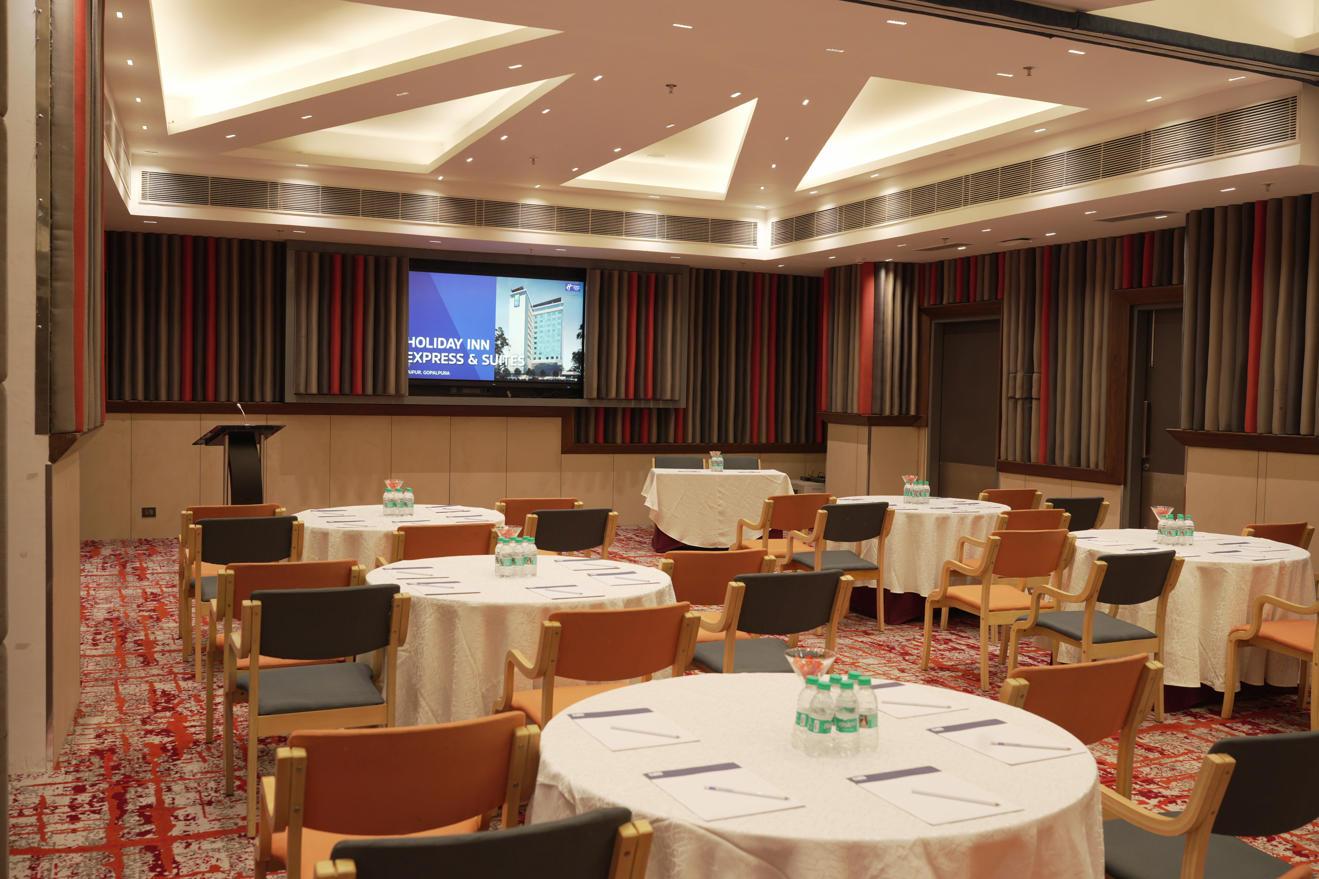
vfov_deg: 37.9
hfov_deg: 54.4
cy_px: 440
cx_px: 660
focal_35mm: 35
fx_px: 1282
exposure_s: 1/30
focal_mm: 35
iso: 800
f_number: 5.6
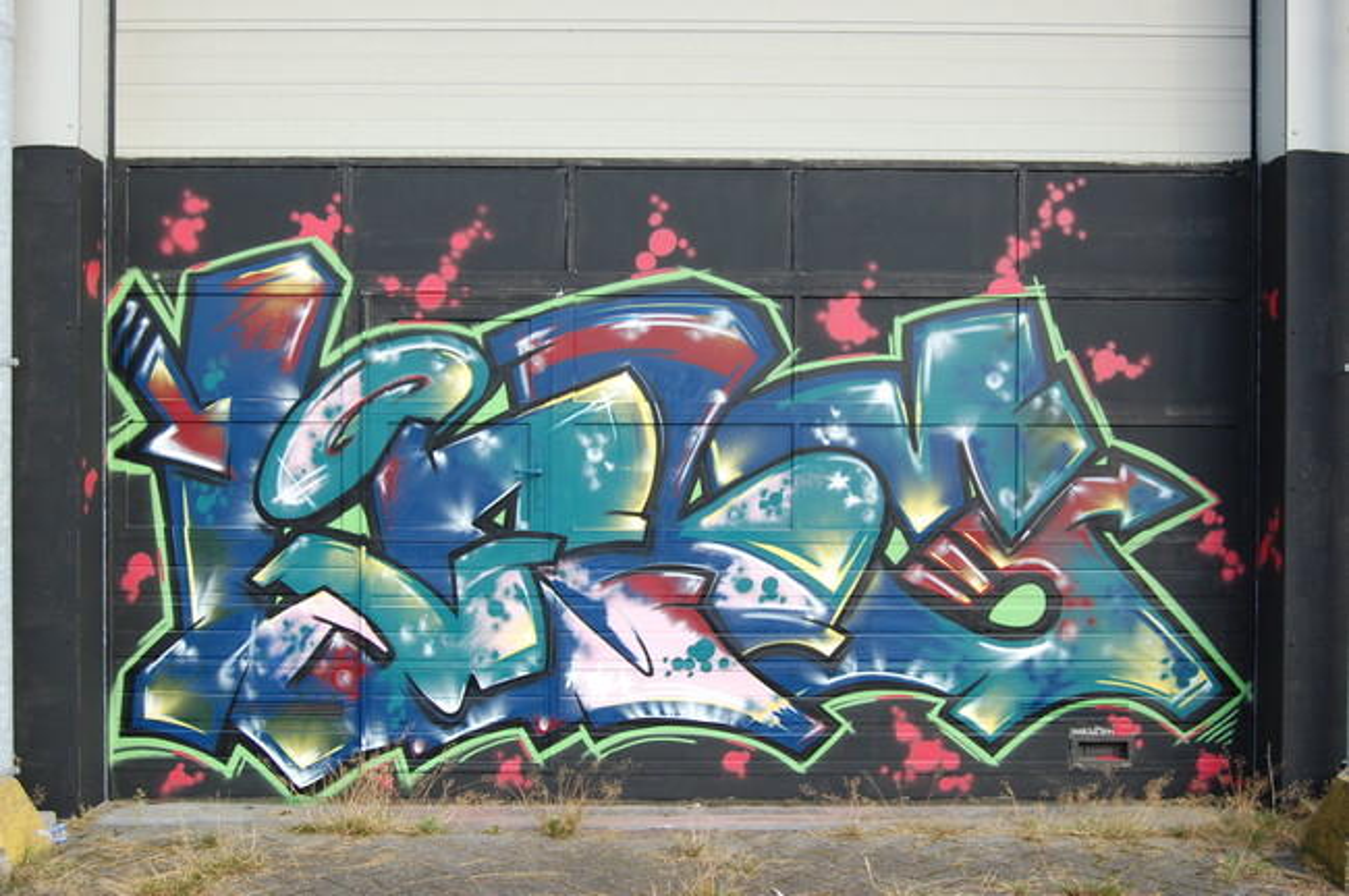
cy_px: 448
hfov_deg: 46.4
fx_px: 1572
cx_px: 674
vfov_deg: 31.8
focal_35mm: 42
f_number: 7.1
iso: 200
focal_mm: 28
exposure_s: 1/200
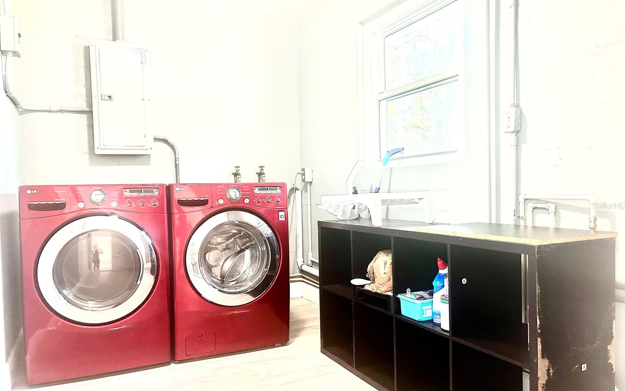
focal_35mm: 28
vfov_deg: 44.5
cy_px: 205
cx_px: 312
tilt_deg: -2.3
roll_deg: +1.4
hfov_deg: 66.5
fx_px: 477
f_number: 1.5
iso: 200
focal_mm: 5.7
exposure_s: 1/60
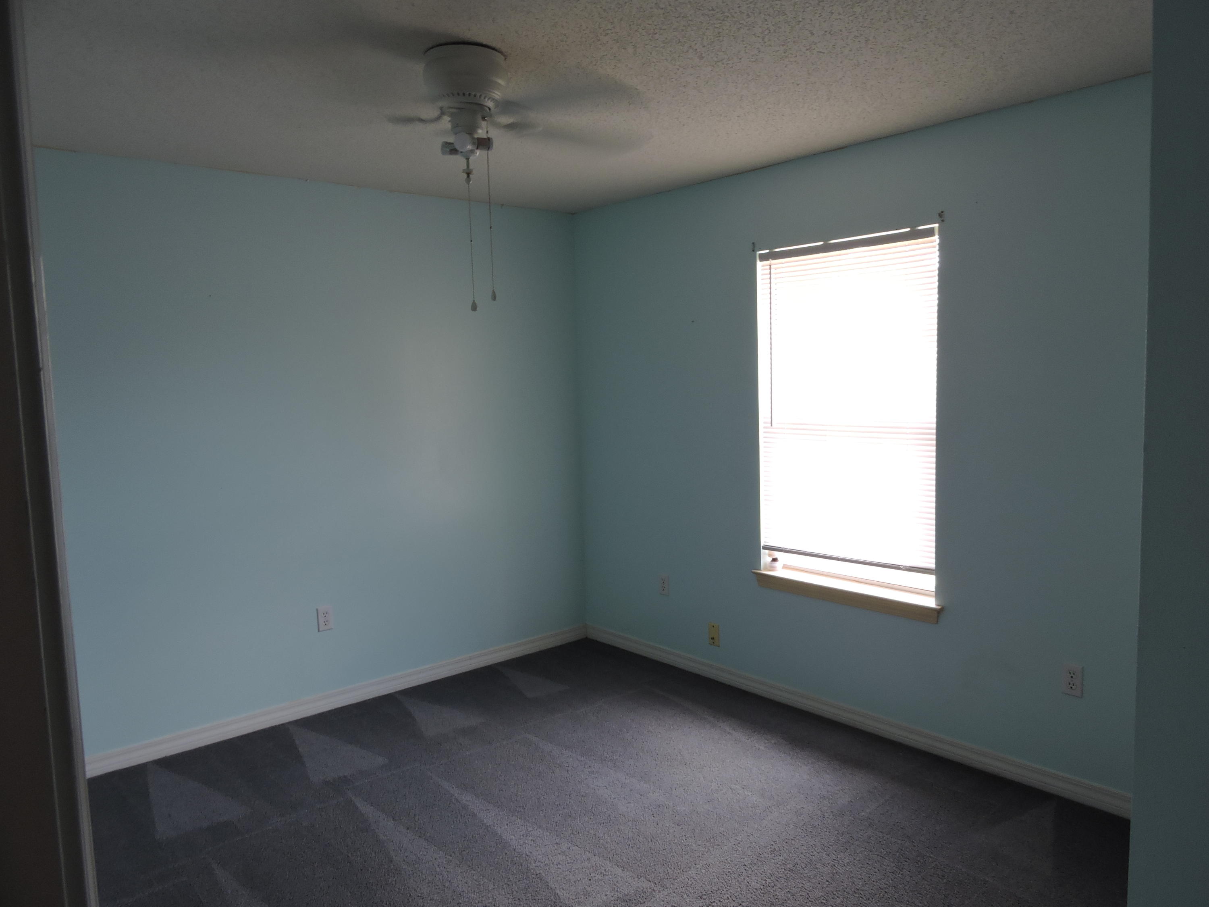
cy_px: 454
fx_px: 838
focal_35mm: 24
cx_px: 604
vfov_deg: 56.8
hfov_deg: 71.6
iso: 125
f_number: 3.3
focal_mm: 4.3
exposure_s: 1/30
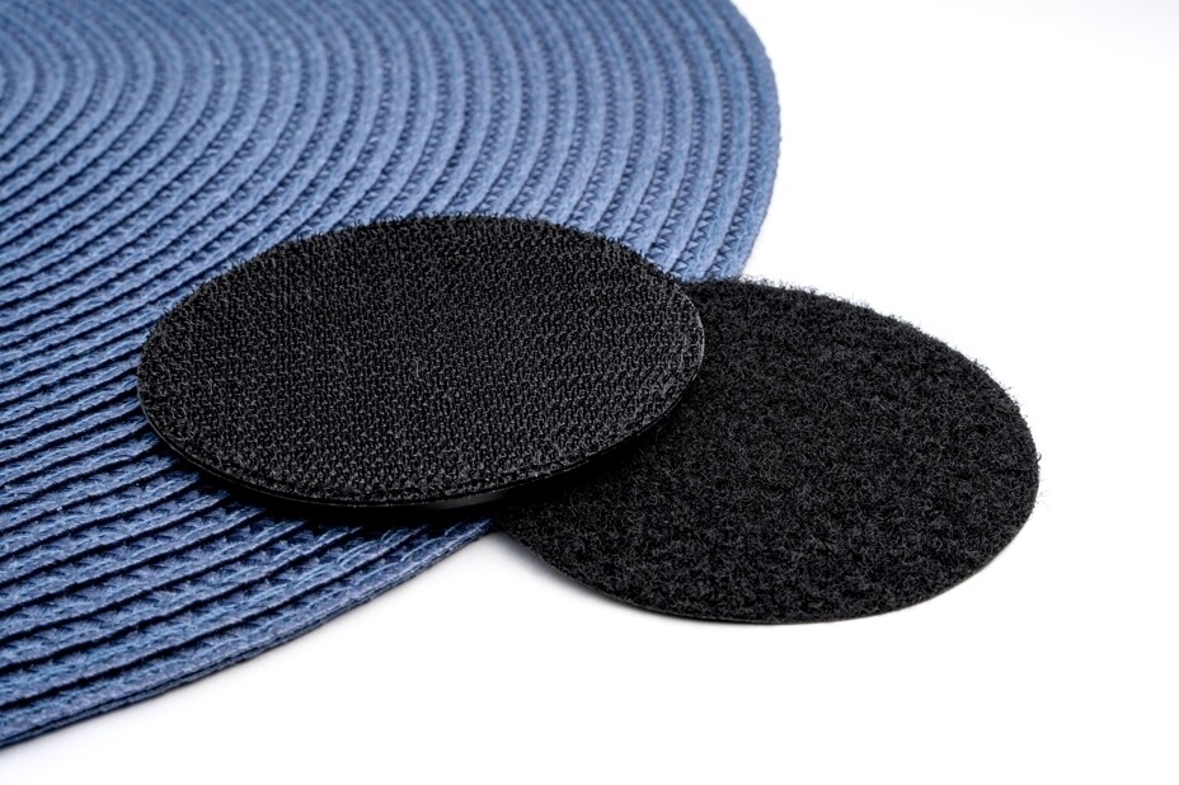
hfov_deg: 33.6
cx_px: 590
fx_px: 1951
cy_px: 392
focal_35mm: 60
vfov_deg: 22.8
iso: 250
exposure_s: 1/10
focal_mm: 59.6
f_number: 22
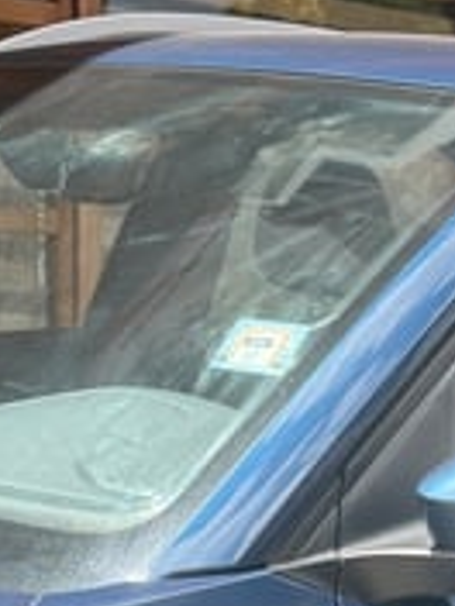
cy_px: 823
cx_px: 400
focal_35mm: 105
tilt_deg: -14.8
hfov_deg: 14.0
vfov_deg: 17.4
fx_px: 1840
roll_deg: -5.1
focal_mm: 6.76
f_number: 1.78
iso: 100
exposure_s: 1/1192
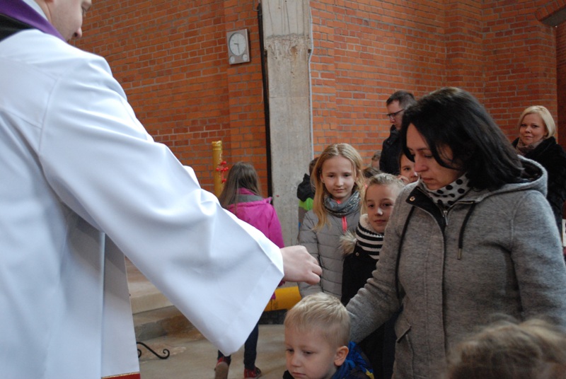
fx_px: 709
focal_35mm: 45
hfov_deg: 43.5
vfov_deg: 30.0
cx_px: 283
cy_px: 190
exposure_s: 1/100
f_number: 4.8
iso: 1600
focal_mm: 30
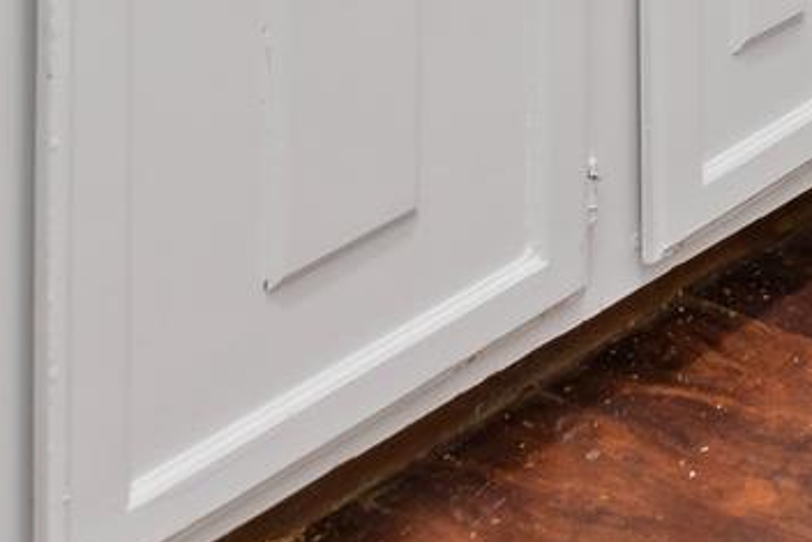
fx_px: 2234
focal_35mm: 99
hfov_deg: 16.4
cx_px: 1557
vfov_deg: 10.6
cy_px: -970
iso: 400
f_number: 7.1
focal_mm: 17
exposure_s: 1/3
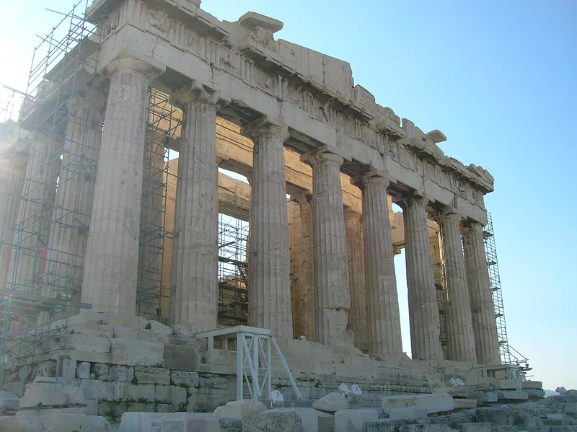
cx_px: 288
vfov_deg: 41.8
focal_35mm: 34
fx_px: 566
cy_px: 216
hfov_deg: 54.0
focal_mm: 5.7
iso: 50
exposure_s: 1/307
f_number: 4.9
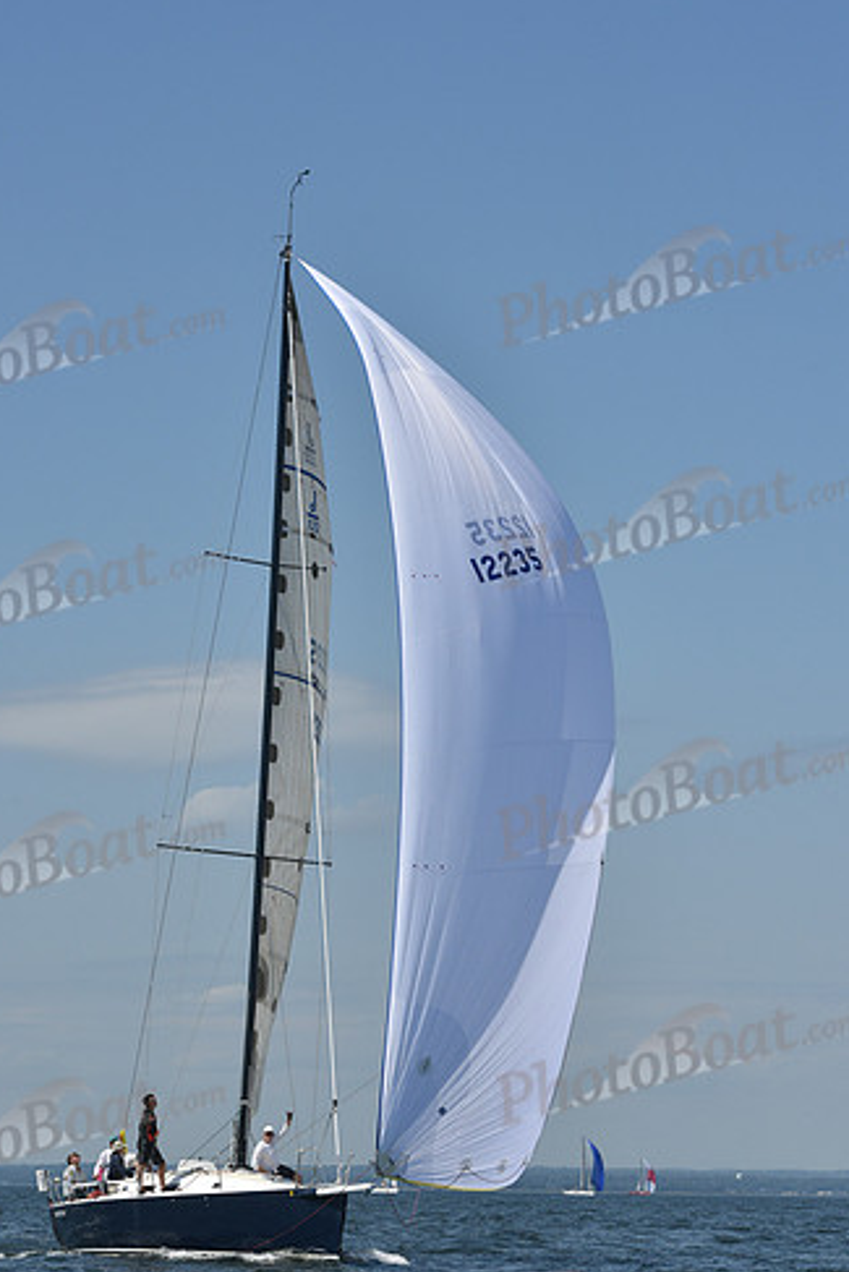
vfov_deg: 17.2
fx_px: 4206
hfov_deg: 11.5
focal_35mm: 119
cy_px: 695
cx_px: 362
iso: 250
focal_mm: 100
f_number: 9
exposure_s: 1/1250
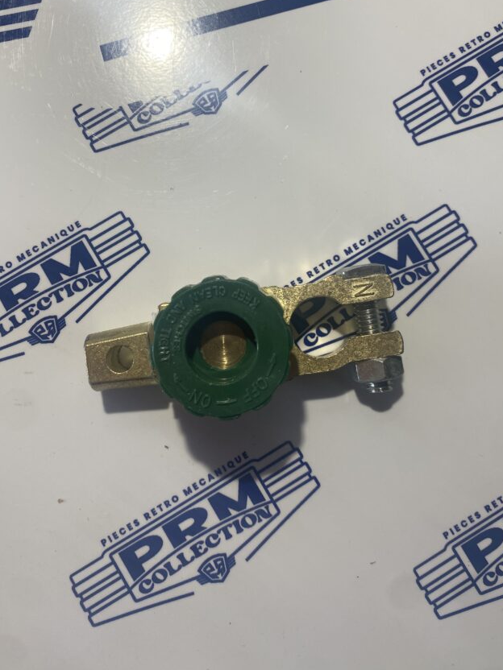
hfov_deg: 44.1
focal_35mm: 32
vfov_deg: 56.4
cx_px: 231
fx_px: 620
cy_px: 272
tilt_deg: -83.6
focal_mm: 4.25
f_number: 1.8
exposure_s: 1/136
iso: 32
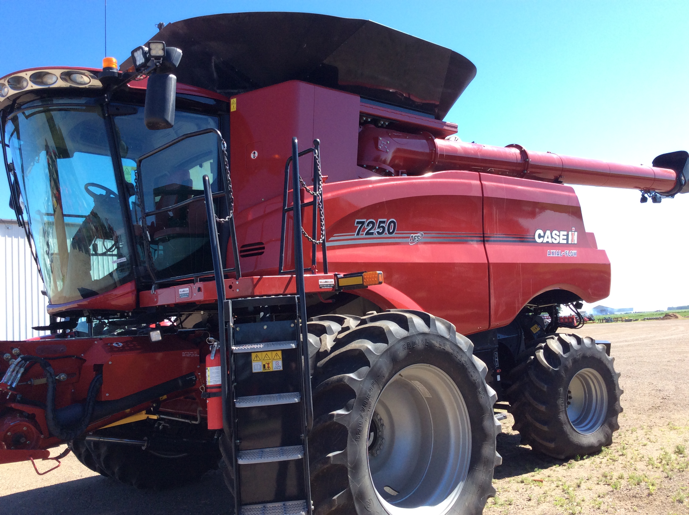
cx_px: 344
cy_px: 258
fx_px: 636
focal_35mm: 32
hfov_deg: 56.9
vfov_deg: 44.1
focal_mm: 3.3
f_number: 2.4
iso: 32
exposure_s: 1/534
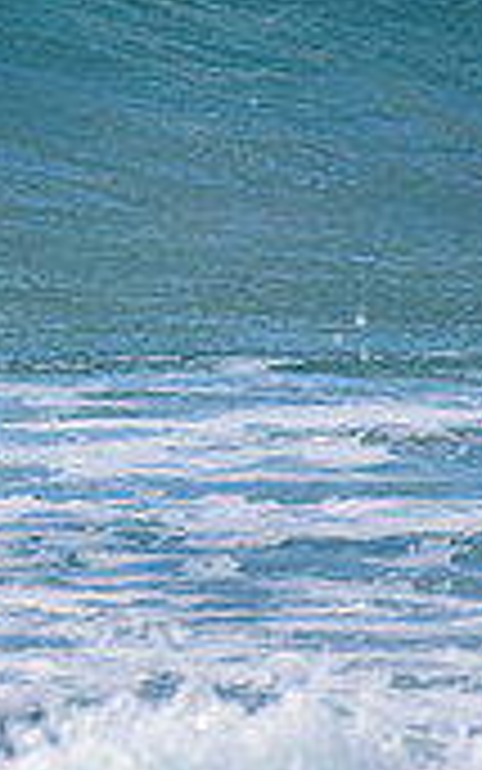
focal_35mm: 2121
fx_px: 44541
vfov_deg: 1.0
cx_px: -813
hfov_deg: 0.6
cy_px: 59
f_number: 5.6
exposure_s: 1/2000
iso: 180
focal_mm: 500
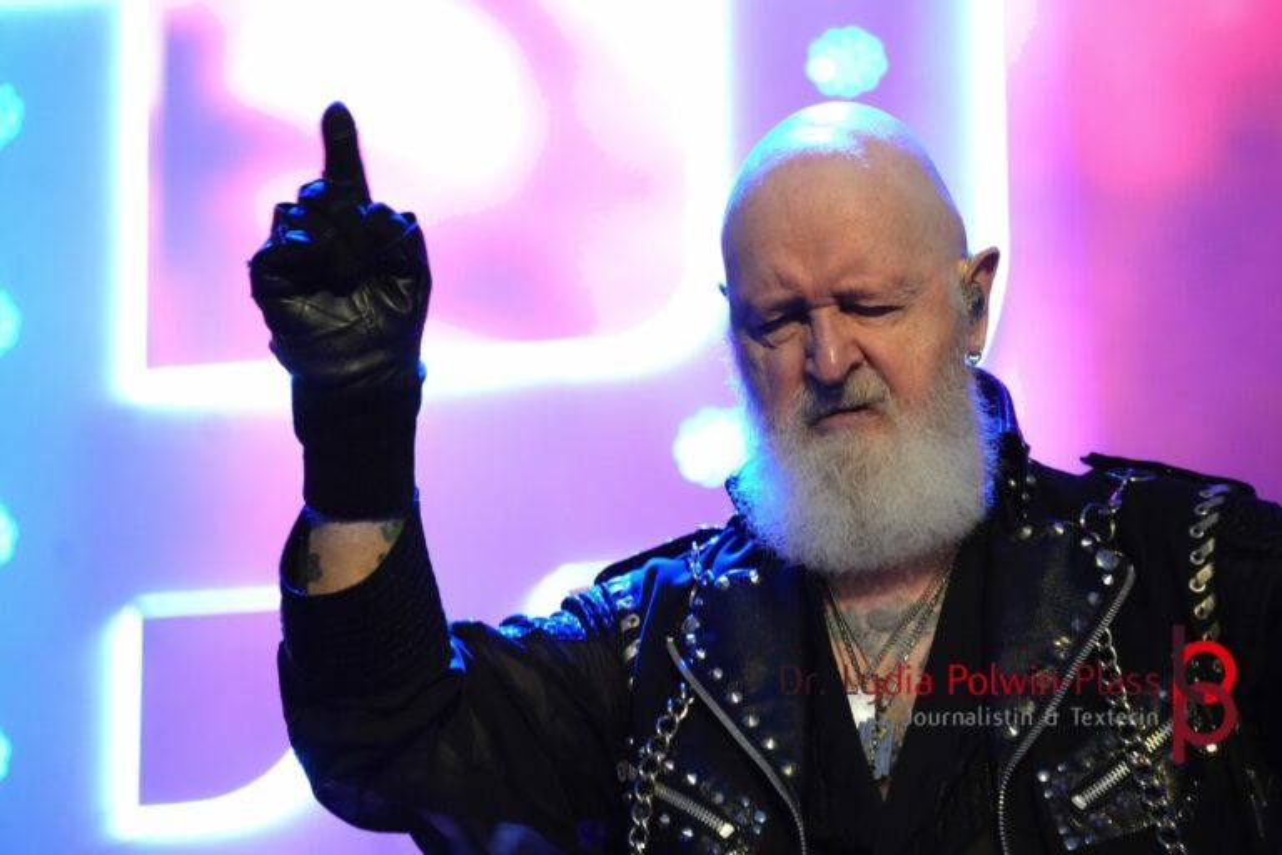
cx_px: 641
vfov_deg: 5.6
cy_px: 428
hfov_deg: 8.4
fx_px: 8706
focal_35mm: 244
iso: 6400
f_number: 6.3
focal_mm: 163
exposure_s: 1/250
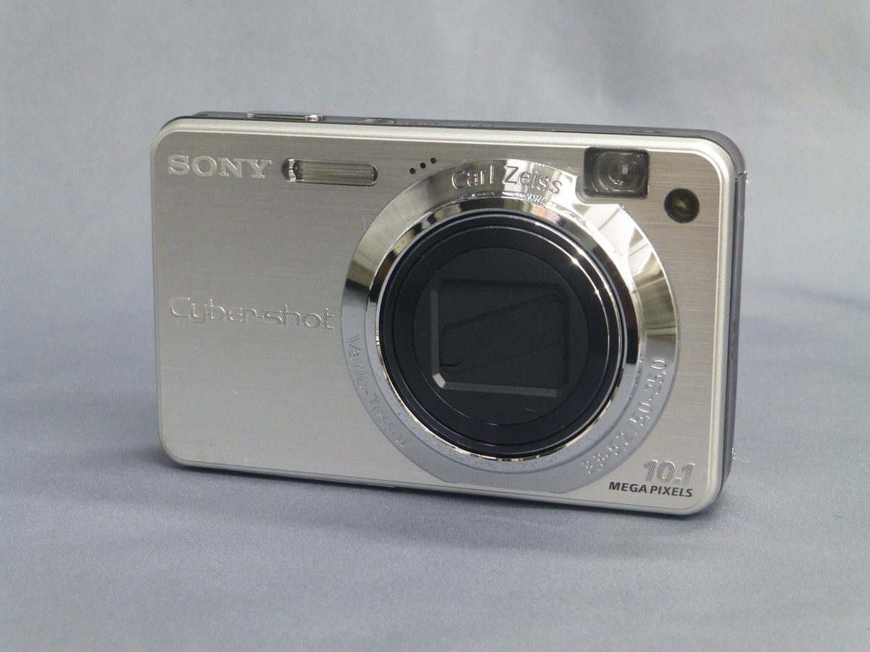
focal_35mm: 70
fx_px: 1759
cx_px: 435
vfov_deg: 21.0
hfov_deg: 27.8
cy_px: 326
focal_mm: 12.5
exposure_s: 1/20
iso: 400
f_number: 5
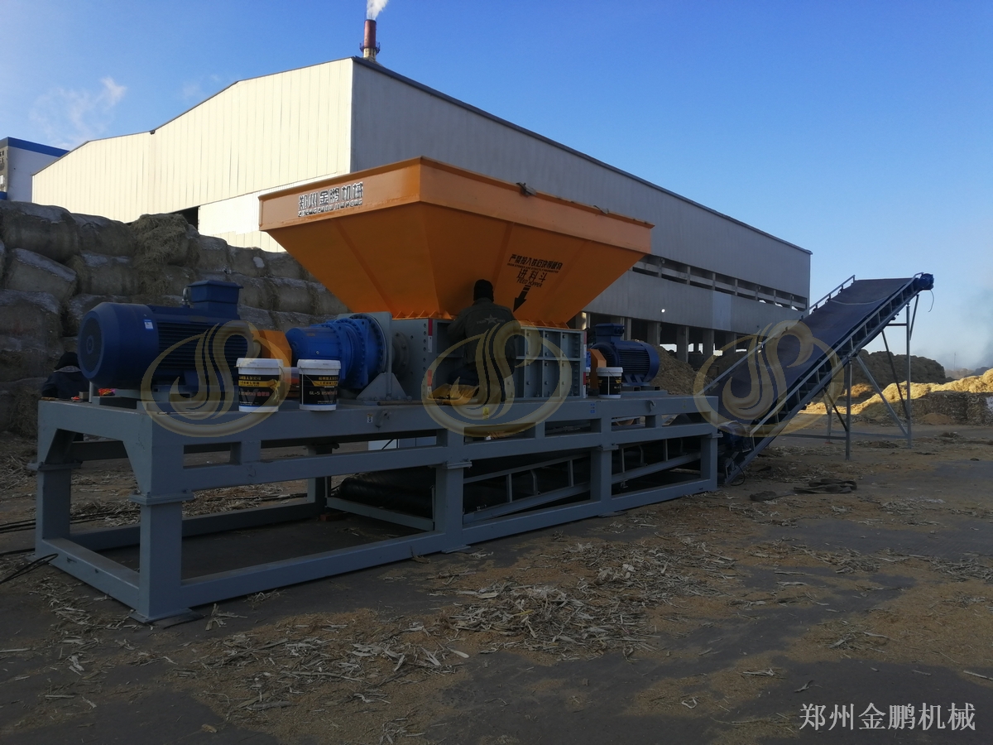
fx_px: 775
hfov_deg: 65.3
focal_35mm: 27
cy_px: 372
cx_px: 496
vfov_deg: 51.4
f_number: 1.8
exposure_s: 1/747
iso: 50
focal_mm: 3.95
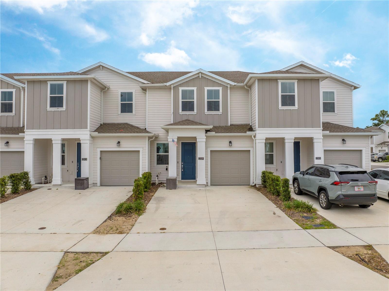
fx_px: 269
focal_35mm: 24
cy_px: 146
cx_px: 194
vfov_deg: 56.7
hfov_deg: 71.6
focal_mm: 12.29
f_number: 2.8
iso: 120
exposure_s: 1/2500
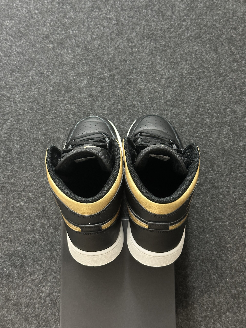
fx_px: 455
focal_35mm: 48
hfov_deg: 30.3
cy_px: 164
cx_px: 123
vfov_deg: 39.7
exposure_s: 1/27
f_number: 1.78
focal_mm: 6.86
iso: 640
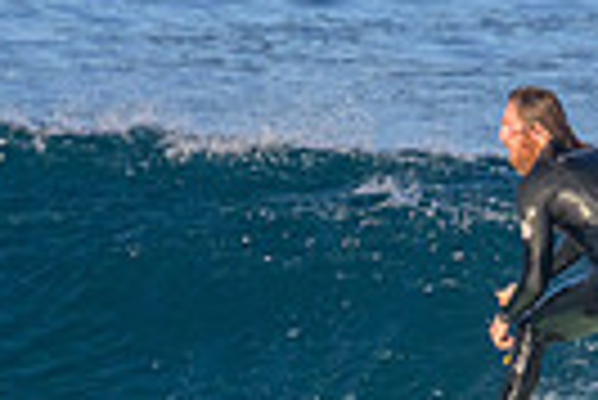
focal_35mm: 3176
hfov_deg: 0.6
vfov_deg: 0.4
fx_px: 52814
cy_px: 460
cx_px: 227
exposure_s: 1/2000
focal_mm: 640
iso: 2500
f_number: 11
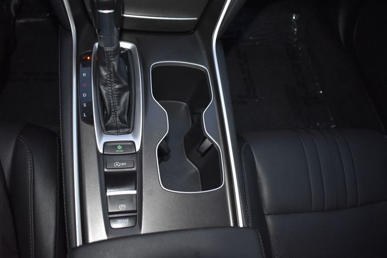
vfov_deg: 43.6
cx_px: 194
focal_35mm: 30
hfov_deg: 62.0
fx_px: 322
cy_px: 129
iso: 1600
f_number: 3.5
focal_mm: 20
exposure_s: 1/30
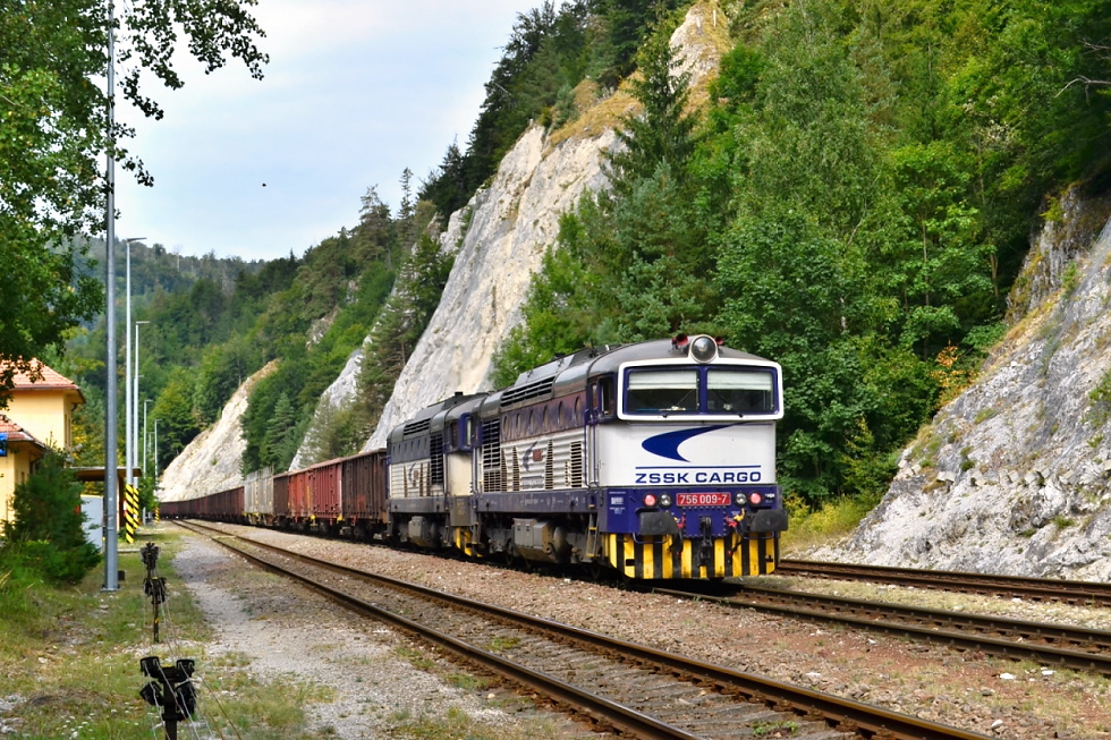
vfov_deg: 22.6
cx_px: 556
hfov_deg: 33.4
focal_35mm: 60
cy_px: 370
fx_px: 1851
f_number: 8
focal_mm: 40
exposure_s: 1/750
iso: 200
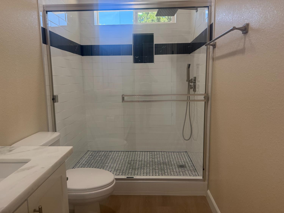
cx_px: 142
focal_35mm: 24
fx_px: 197
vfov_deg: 56.8
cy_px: 106
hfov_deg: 71.6
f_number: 1.78
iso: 200
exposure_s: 1/236
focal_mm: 6.76
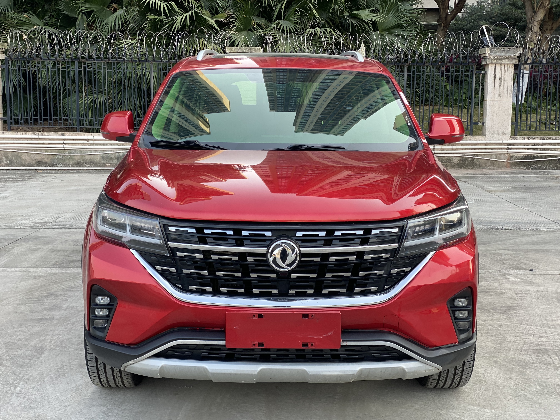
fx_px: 841
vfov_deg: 28.0
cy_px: 210
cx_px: 280
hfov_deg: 36.8
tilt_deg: -7.9
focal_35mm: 52
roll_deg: -1.0
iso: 20
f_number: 2
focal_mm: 6
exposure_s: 1/122
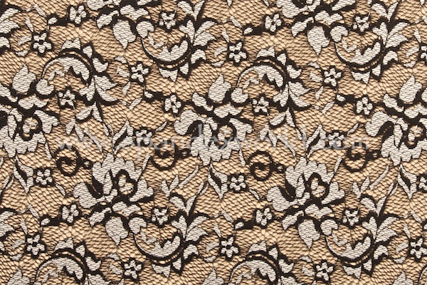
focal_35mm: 75
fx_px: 890
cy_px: 142
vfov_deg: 18.2
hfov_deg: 27.0
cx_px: 214
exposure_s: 1/200
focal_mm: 50
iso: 200
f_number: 16
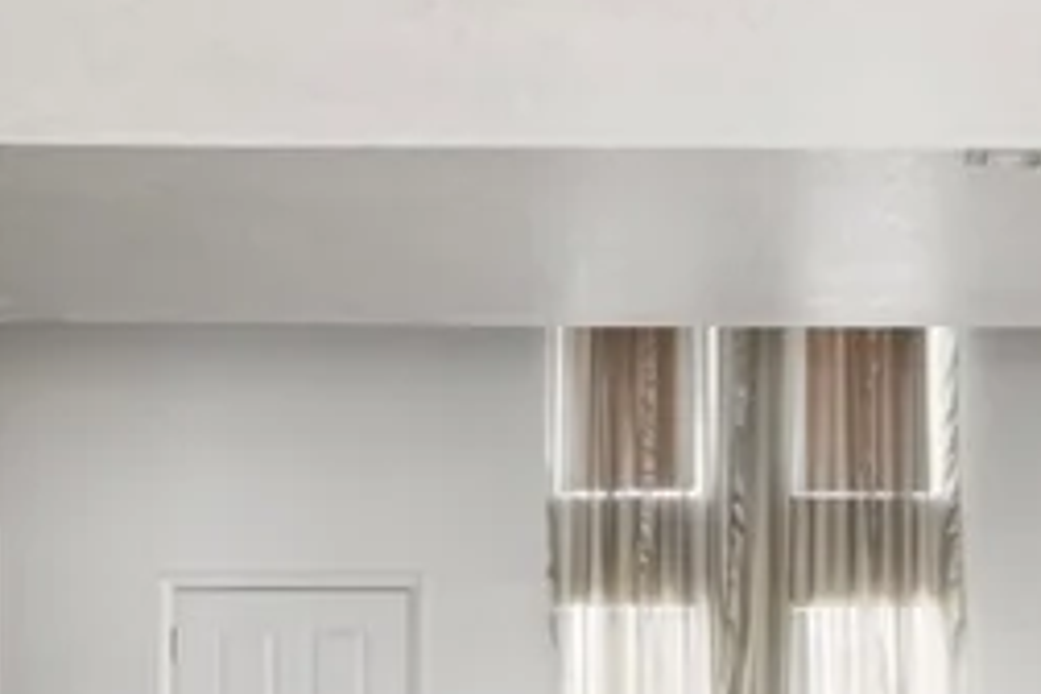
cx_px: 723
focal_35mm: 69
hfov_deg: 29.0
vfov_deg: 18.9
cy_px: 779
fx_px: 1995
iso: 400
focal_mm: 17
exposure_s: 1/20
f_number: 8
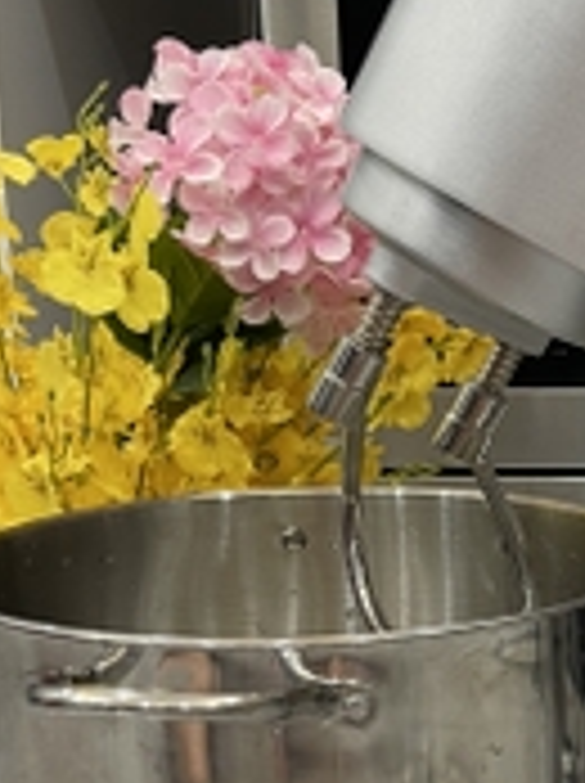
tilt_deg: -15.1
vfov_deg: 27.7
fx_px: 1559
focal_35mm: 69
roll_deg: -0.3
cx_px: 612
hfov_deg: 20.4
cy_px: 608
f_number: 1.6
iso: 160
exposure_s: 1/50
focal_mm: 5.1
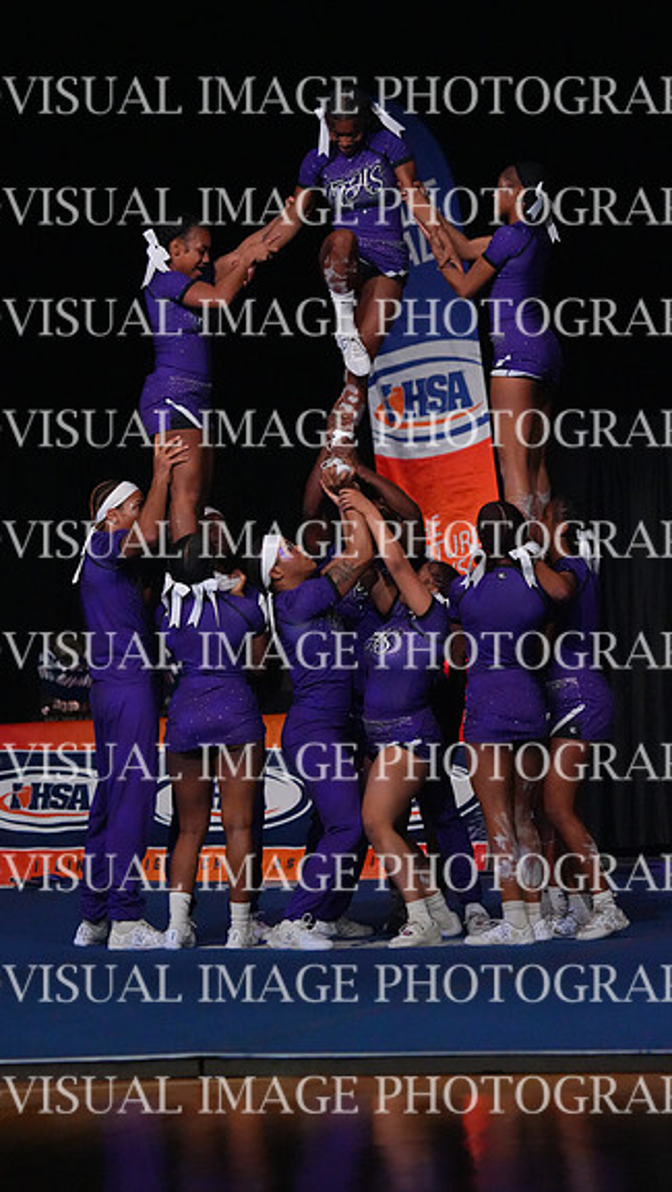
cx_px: 361
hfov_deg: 6.1
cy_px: 595
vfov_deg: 10.8
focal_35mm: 200
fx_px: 6329
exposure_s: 1/1250
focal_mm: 190
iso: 16000
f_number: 5.6
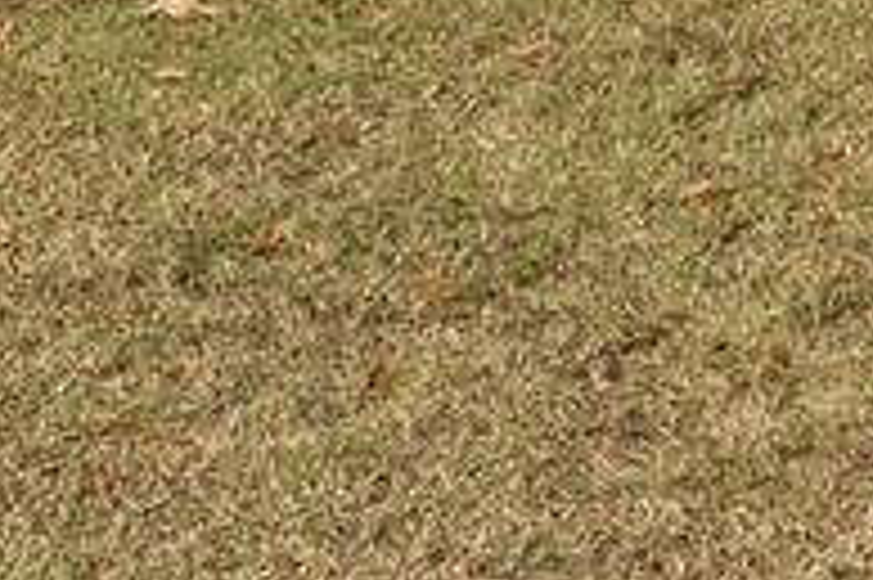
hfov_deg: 15.2
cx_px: 1508
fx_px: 2874
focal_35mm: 119
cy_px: -751
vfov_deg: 10.2
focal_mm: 22.5
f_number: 10
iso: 2500
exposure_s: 1/500
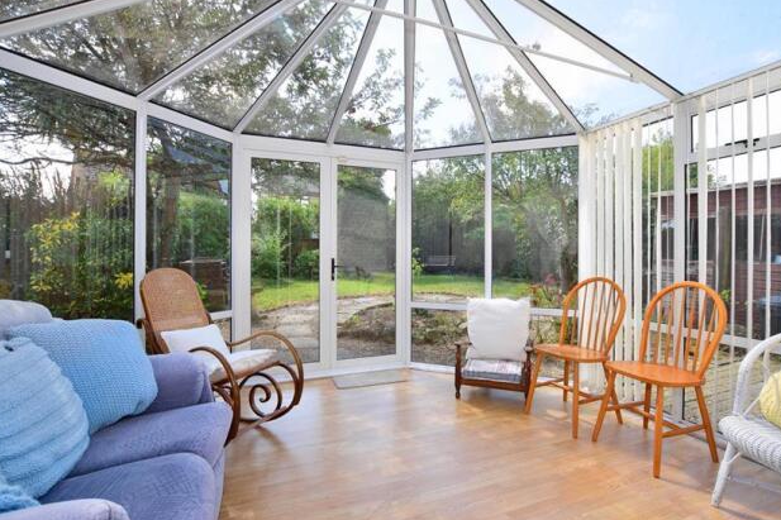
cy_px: 252
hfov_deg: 91.5
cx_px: 405
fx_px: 380
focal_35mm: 18
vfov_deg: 68.7
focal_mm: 11
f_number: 6.3
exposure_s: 1/160
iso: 200
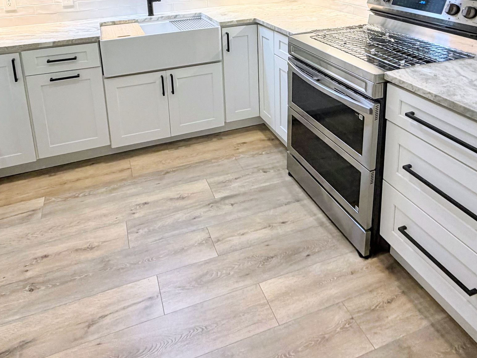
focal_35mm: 28
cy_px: 31
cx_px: 233
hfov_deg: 63.4
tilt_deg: -12.5
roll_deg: +2.9
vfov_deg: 44.9
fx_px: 386
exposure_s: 1/120
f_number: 2.2
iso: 125
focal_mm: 2.22
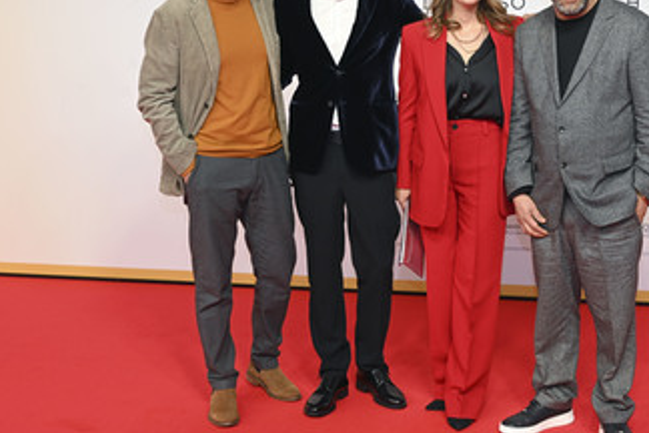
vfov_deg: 21.2
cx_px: 414
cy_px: 172
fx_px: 1154
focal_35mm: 64
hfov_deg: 31.3
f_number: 5
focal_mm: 46
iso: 640
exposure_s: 1/125
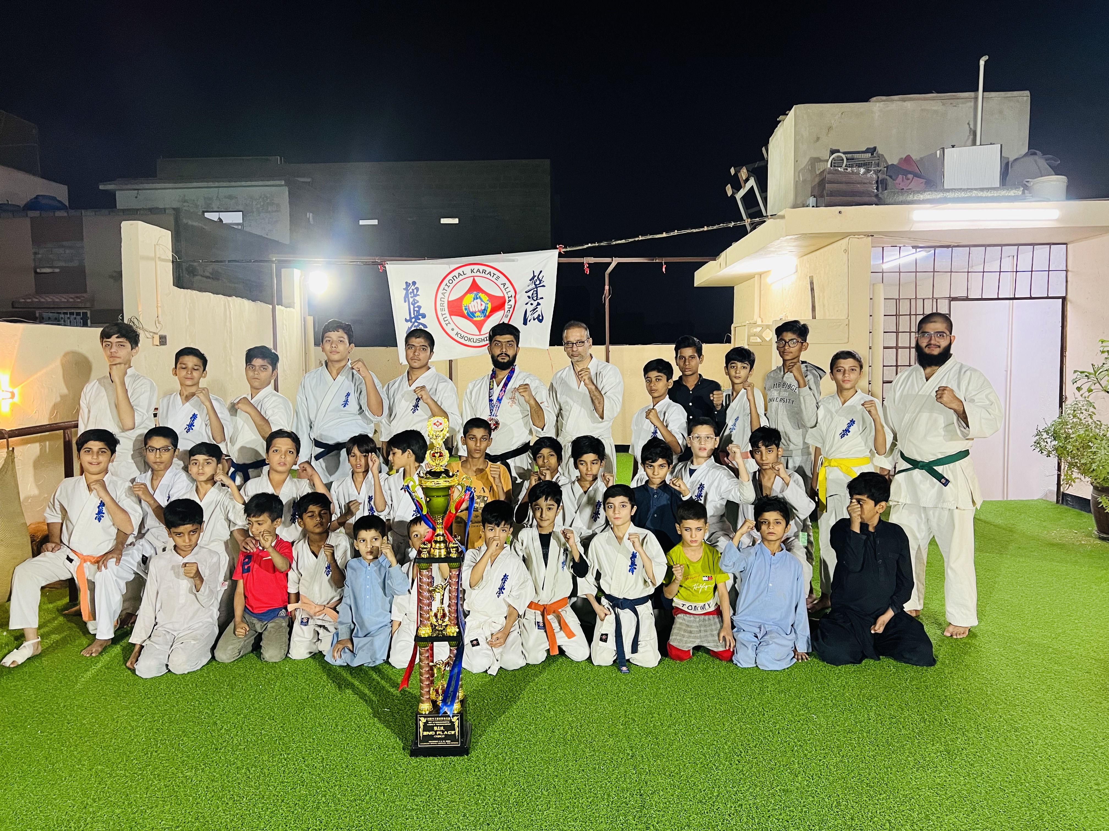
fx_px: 833
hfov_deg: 67.3
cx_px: 554
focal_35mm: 26
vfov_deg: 53.1
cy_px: 416
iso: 250
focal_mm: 5.7
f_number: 1.5
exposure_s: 1/50
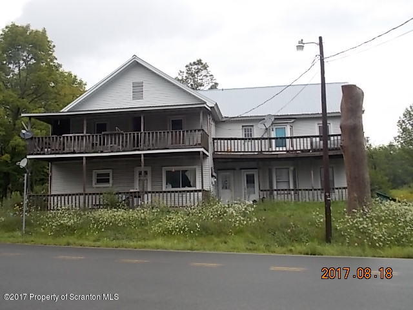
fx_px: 406
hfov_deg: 54.0
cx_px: 206
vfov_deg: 41.8
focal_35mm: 34
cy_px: 155
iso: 80
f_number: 3.4
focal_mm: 6.1
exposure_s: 1/400
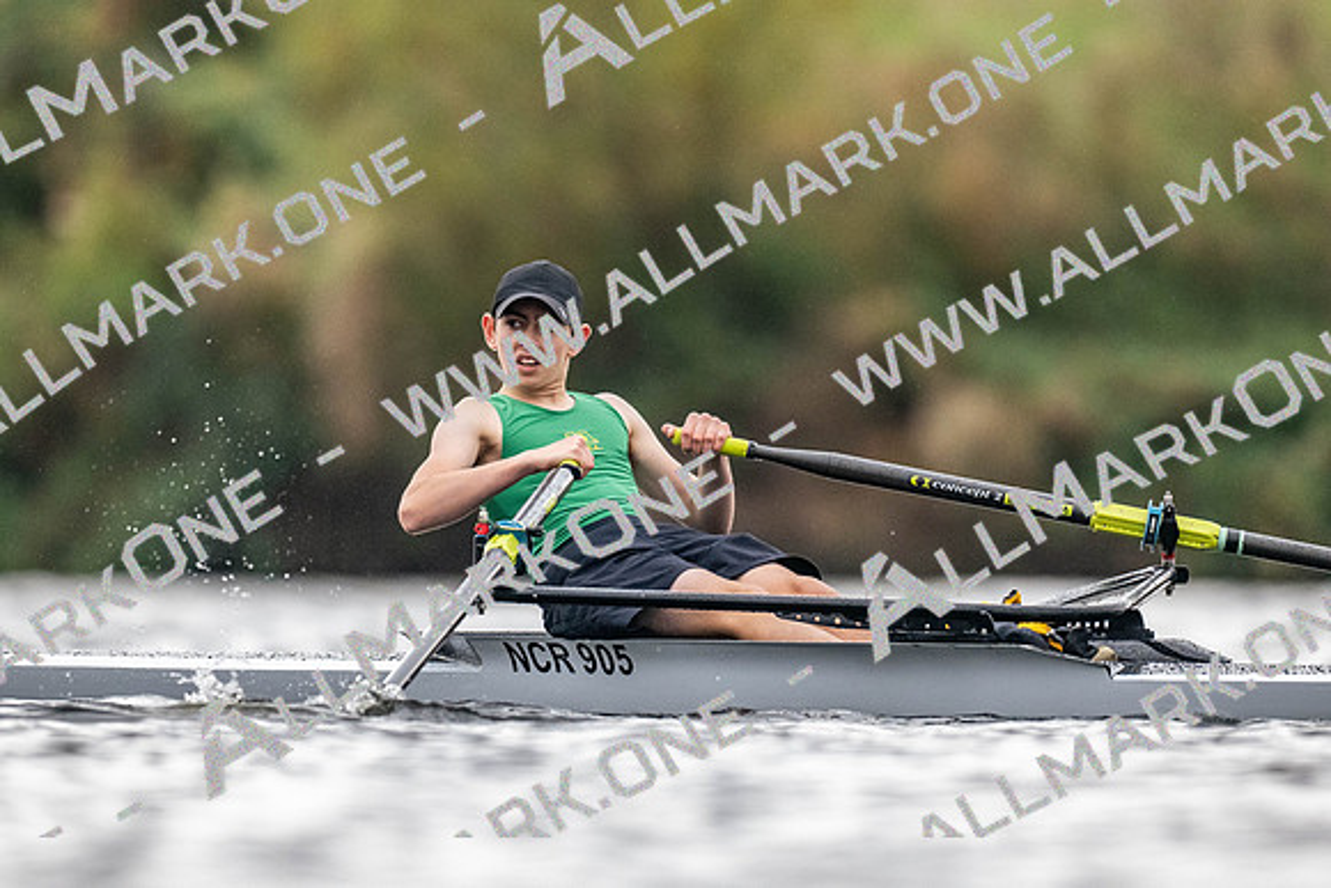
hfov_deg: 2.3
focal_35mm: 900
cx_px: 666
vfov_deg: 1.5
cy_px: 444
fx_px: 33298
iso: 2500
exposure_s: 1/2500
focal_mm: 600
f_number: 4
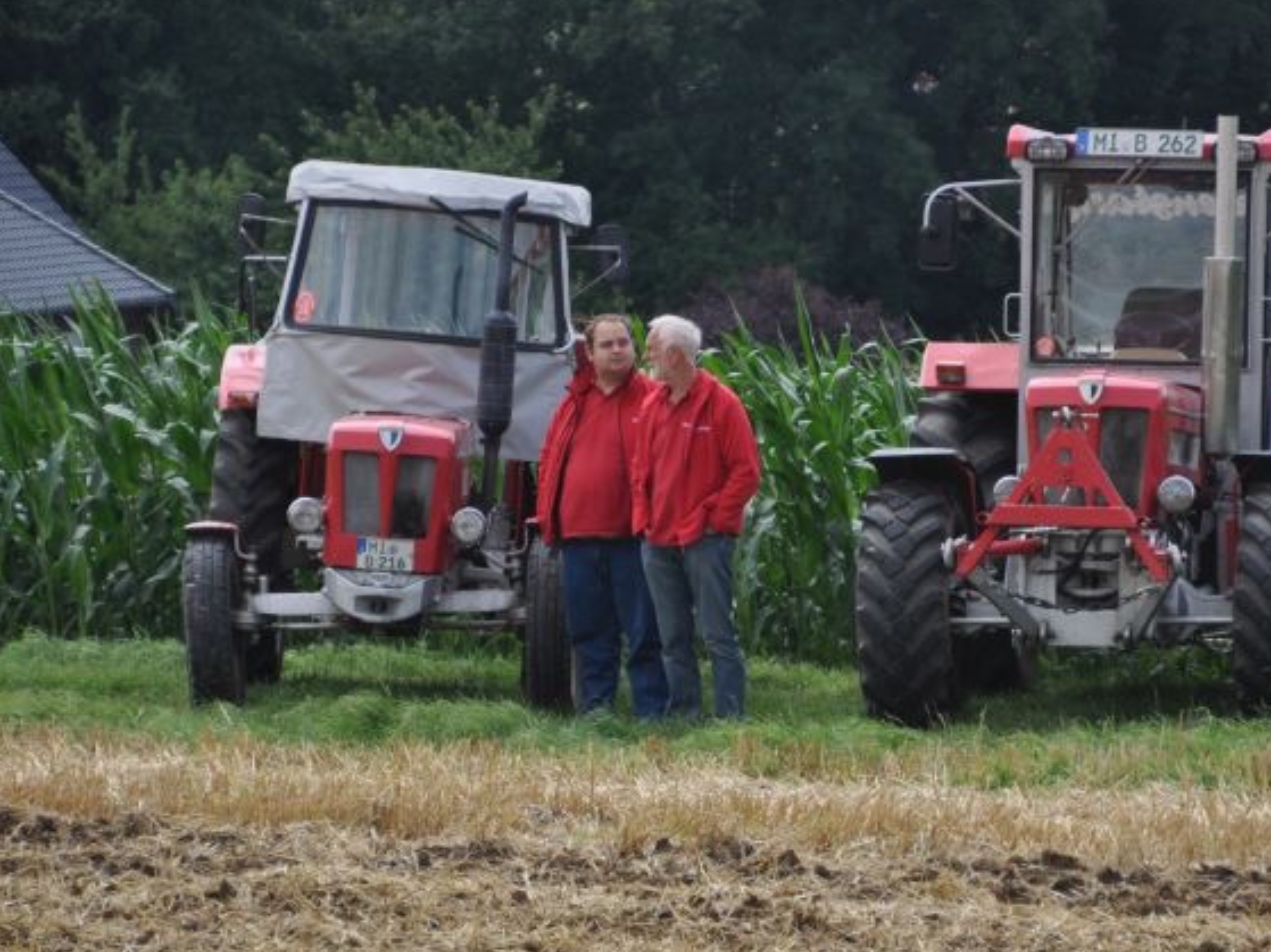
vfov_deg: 3.6
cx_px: 721
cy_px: 481
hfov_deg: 4.8
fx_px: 15124
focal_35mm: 412
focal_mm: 200
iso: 250
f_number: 6.3
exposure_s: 1/500
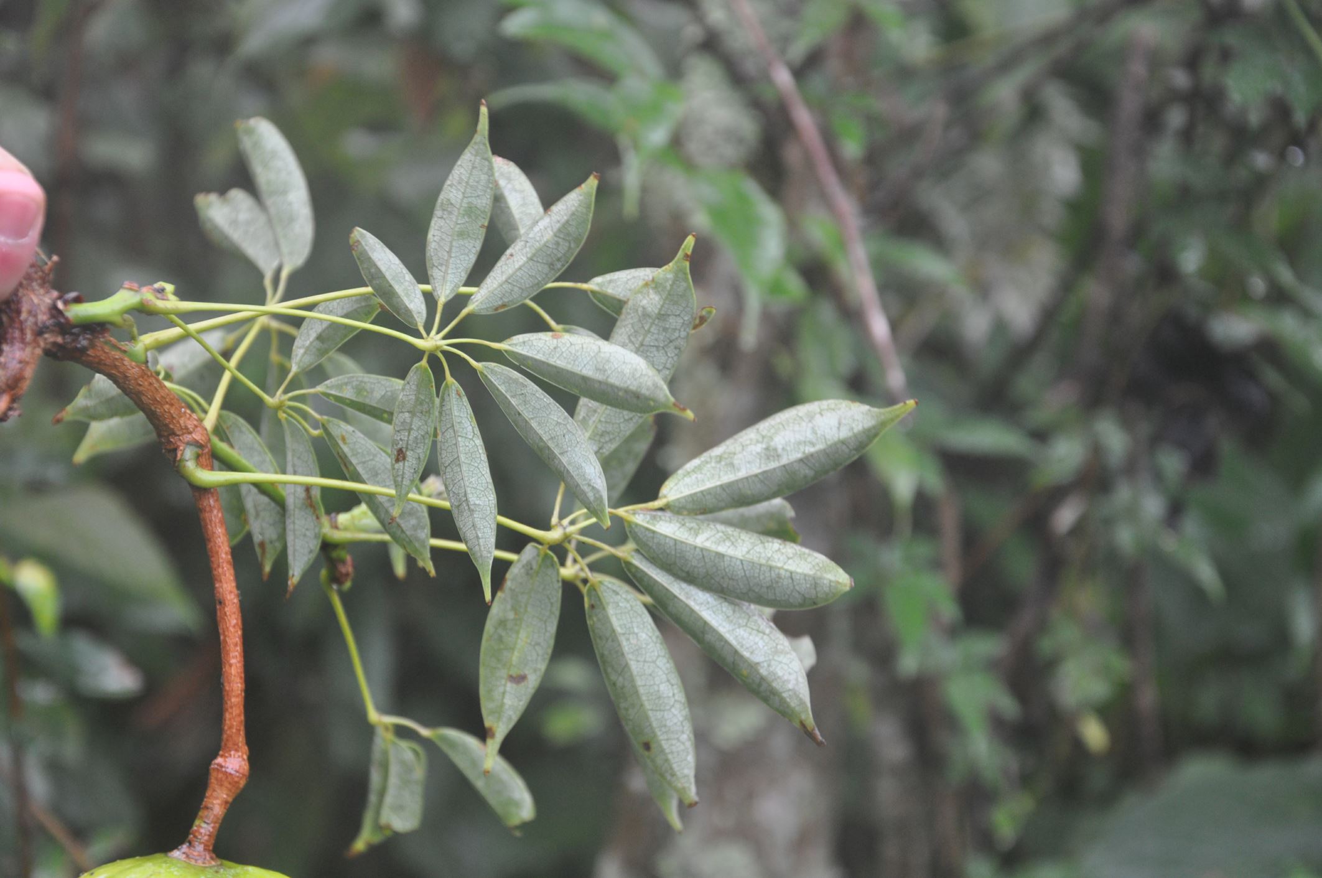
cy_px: 439
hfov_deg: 21.9
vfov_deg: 14.7
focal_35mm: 93
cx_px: 661
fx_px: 3411
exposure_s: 1/60
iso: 720
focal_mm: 62
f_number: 5.3
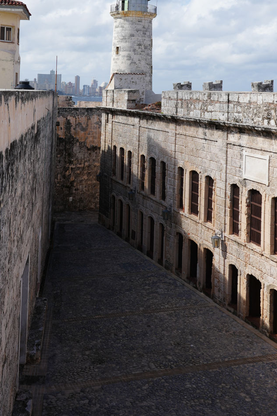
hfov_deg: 27.5
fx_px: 566
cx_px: 132
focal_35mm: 49
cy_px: 81
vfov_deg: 38.8
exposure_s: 1/160
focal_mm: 29
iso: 100
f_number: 10
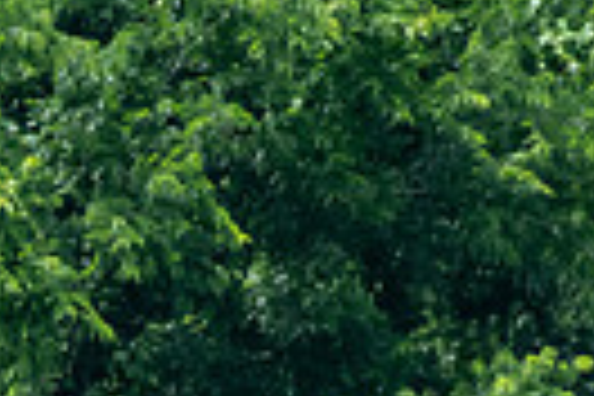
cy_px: 853
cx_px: -274
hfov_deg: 0.6
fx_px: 54363
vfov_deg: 0.4
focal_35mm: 3295
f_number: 5.6
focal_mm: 500
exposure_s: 1/2000
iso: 2200
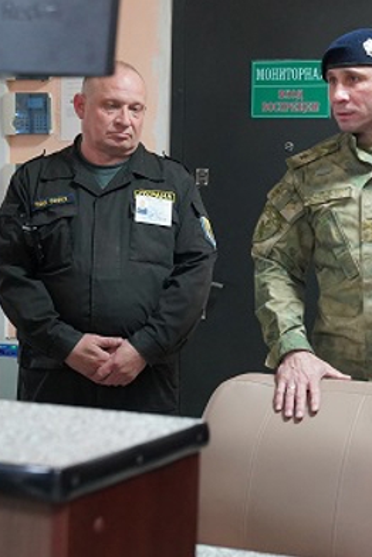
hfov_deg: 16.0
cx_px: 365
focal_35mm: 84
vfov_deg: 24.2
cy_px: 232
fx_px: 1302
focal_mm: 44
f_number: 4
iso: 6400
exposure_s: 1/160
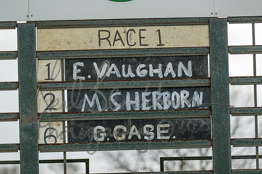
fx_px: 2182
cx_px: 131
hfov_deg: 6.9
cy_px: 87
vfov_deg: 4.6
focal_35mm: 300
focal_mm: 200
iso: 400
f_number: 4
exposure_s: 1/1000
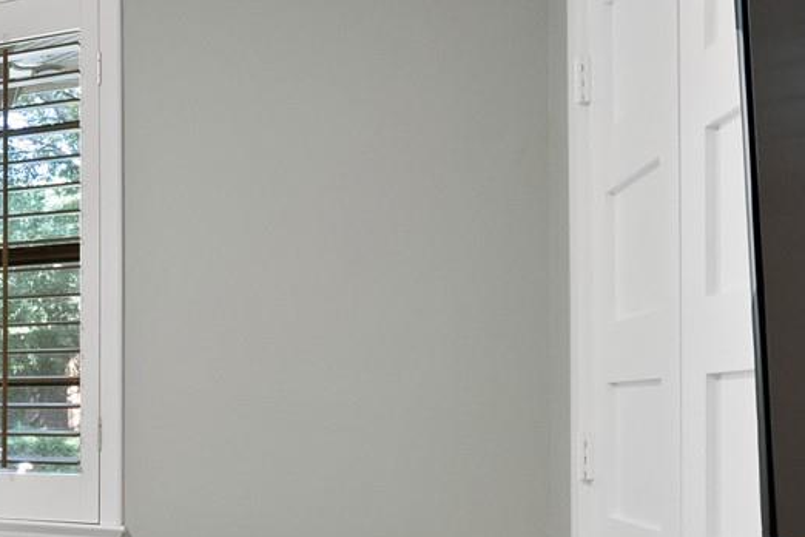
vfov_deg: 28.8
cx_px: -626
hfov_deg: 23.0
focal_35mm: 46
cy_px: 400
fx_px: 1029
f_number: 9
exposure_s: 1/8
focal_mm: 12
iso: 4000
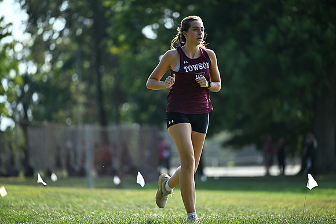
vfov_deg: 6.9
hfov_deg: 10.3
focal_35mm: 200
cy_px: 112
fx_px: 1867
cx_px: 168
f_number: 2.8
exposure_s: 1/1600
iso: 320
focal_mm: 200
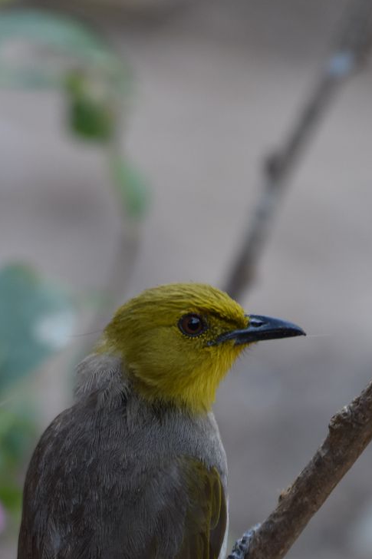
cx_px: 150
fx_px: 25554
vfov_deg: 1.3
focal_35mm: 1648
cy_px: 610
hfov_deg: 0.8
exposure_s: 1/250
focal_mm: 500
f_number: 5.6
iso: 400
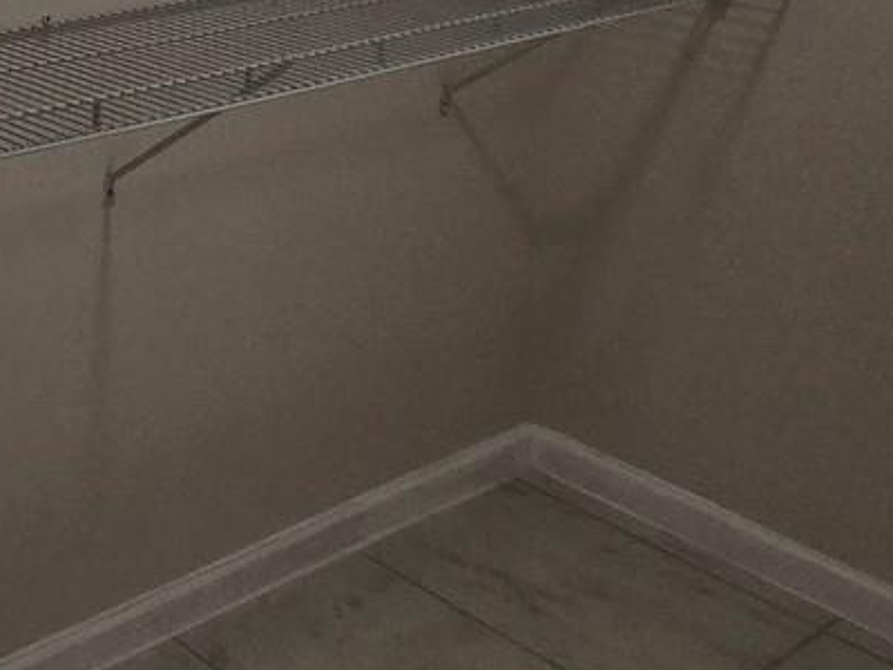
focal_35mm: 52
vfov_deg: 22.9
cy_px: -326
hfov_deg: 25.8
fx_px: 1341
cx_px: -489
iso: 64
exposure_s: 1/120
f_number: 2.2
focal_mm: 2.2
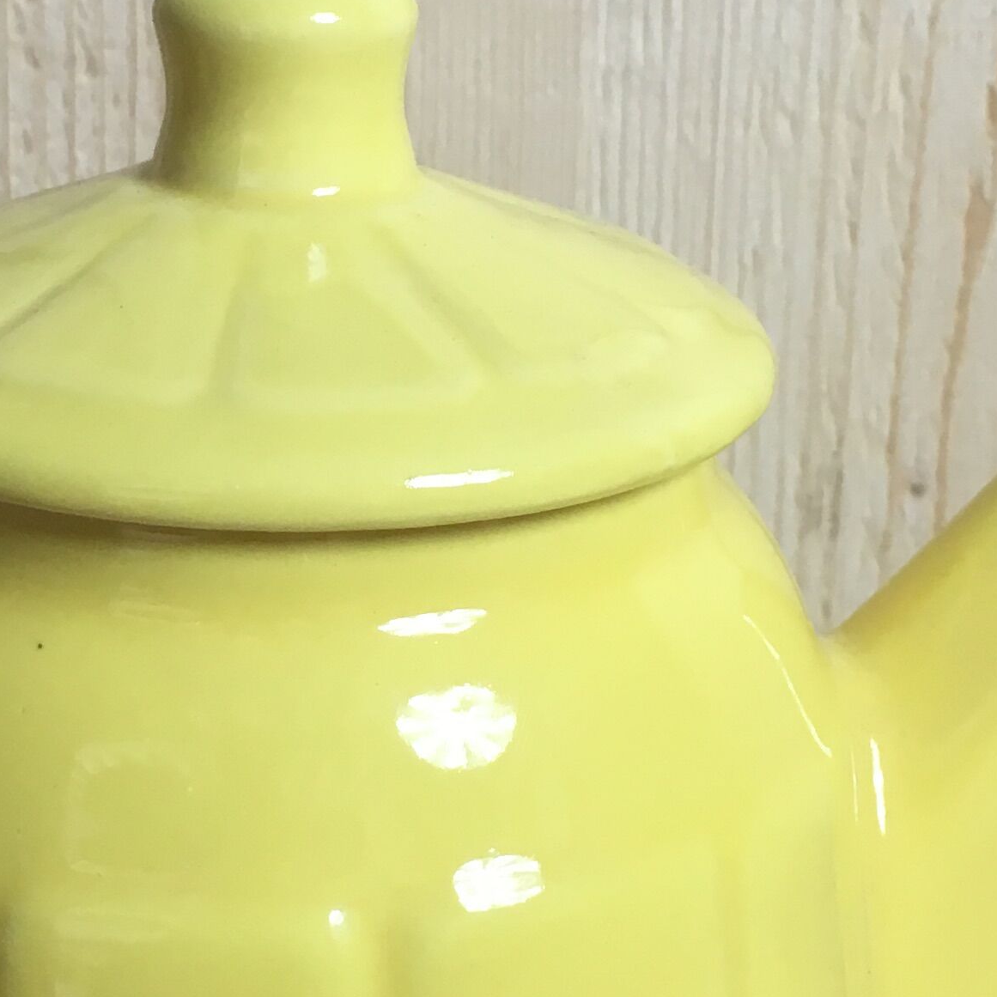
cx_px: 319
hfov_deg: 19.4
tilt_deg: -19.3
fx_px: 2900
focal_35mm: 89
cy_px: 463
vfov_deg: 19.5
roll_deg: -0.5
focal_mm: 4.15
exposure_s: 1/33
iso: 64
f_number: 2.2
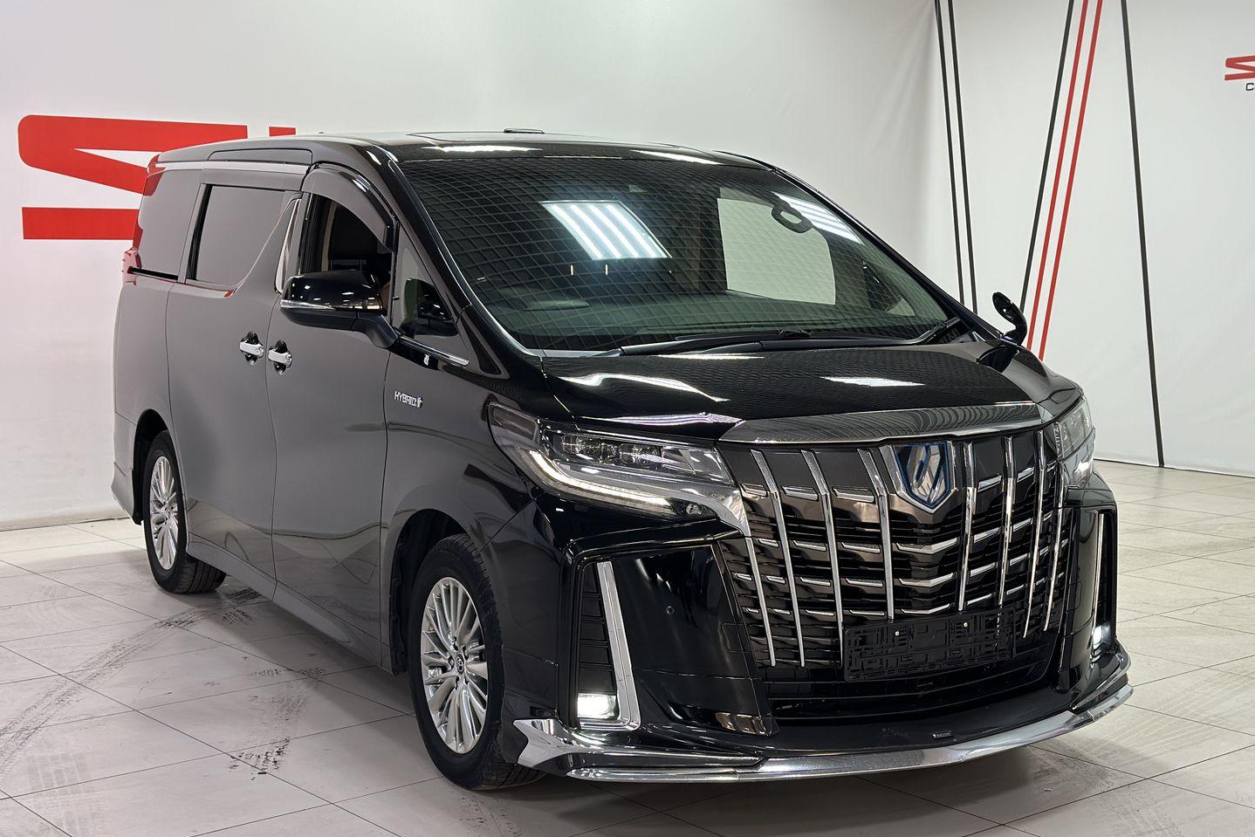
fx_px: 1743
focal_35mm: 50
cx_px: 628
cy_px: 453
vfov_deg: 27.0
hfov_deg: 39.6
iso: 125
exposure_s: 1/100
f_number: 1.78
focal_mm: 6.86
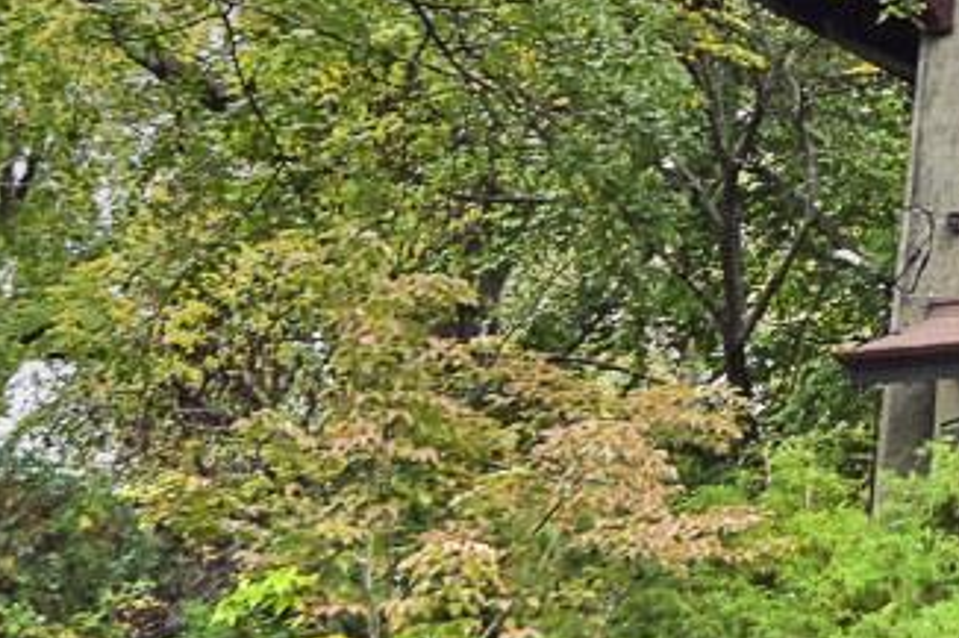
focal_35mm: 138
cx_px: 1706
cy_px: -115
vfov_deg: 9.8
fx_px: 3674
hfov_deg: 13.4
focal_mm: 30
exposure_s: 1/250
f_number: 5.6
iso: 140
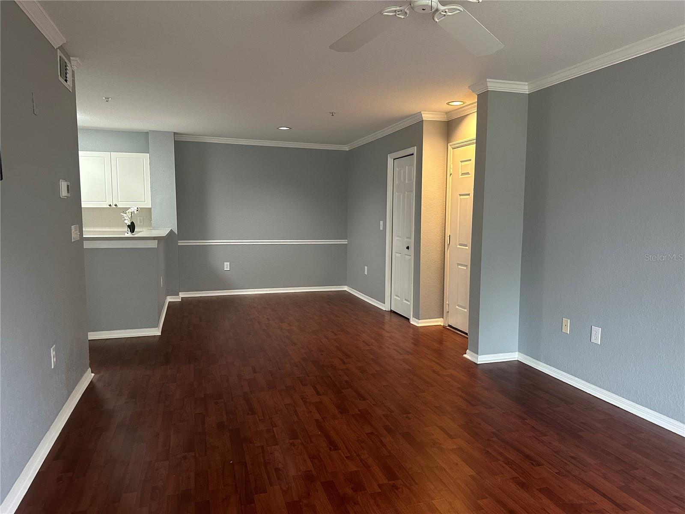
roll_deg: -0.7
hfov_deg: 71.6
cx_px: 342
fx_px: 475
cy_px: 257
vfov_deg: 56.8
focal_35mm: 24
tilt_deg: -5.3
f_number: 1.78
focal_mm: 6.86
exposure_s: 1/60
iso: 320
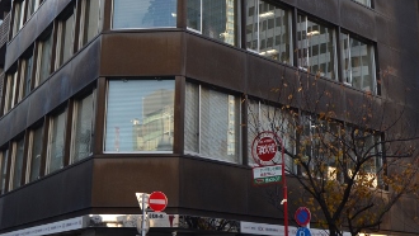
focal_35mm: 64
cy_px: -14
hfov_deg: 32.8
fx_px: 712
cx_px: 197
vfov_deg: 18.2
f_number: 9
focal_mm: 21
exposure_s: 1/125
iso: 400
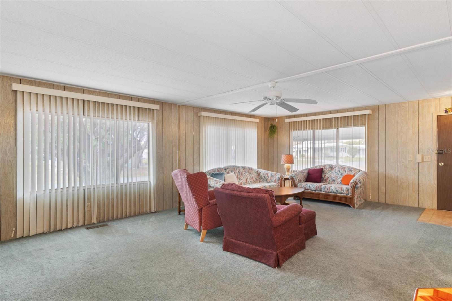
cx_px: 226
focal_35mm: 18
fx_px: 226
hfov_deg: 90.0
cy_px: 150
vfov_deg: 67.4
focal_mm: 12
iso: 320
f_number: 8
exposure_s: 2
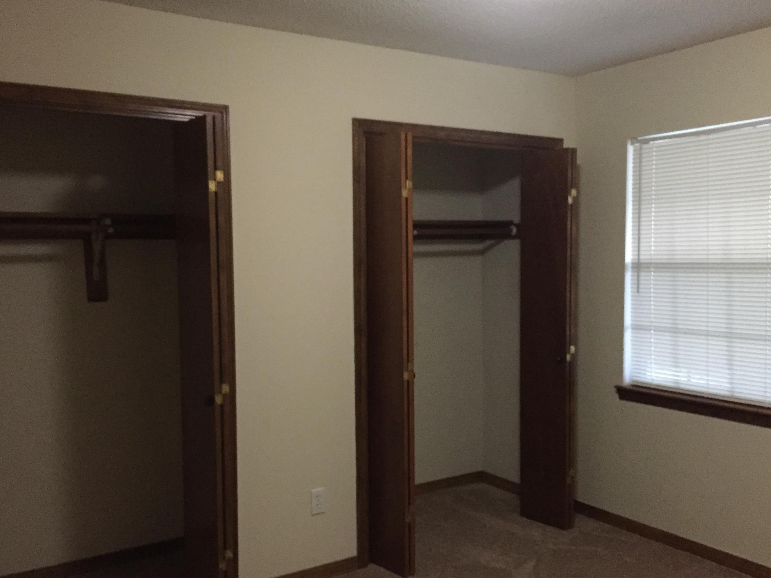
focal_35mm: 33
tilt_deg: -4.5
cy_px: 314
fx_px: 735
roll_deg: +0.6
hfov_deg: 55.3
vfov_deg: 42.9
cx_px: 374
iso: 400
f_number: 2.2
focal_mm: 4.15
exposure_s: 1/15
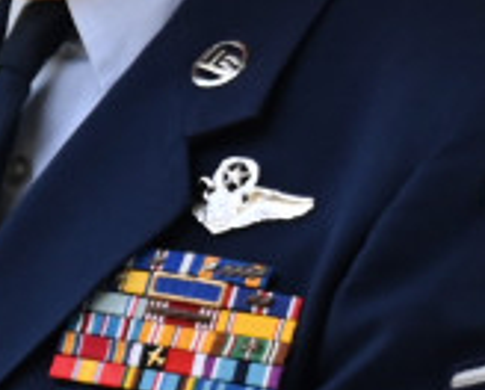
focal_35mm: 452
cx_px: -920
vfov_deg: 3.4
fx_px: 6504
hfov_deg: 4.1
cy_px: 538
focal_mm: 55
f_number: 5.6
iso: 400
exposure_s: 1/250
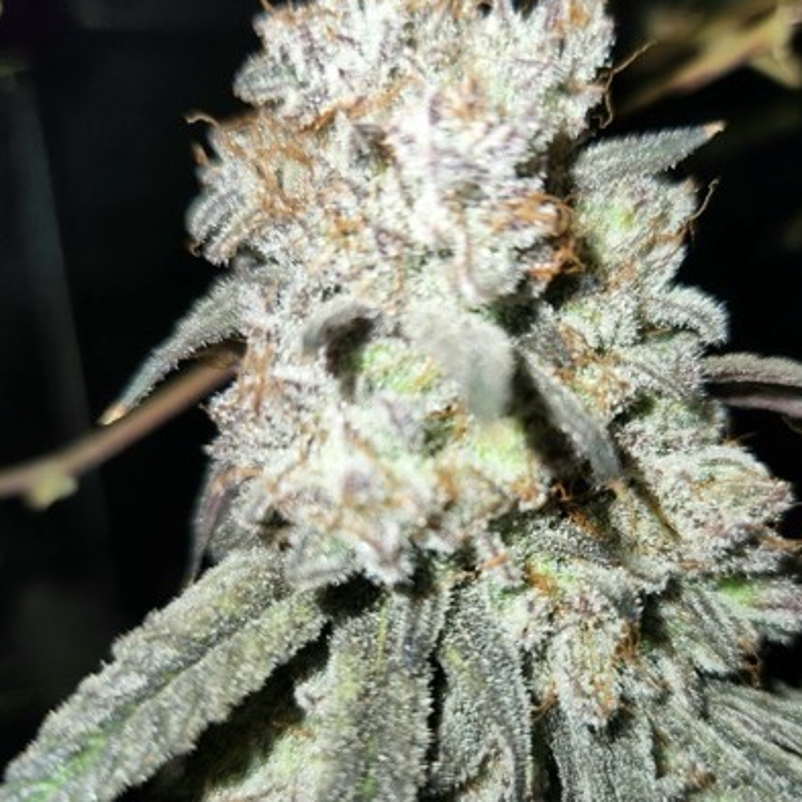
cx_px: 451
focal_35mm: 31
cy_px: 467
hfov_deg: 52.4
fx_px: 813
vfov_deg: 52.3
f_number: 1.8
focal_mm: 5.4
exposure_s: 1/50
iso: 32
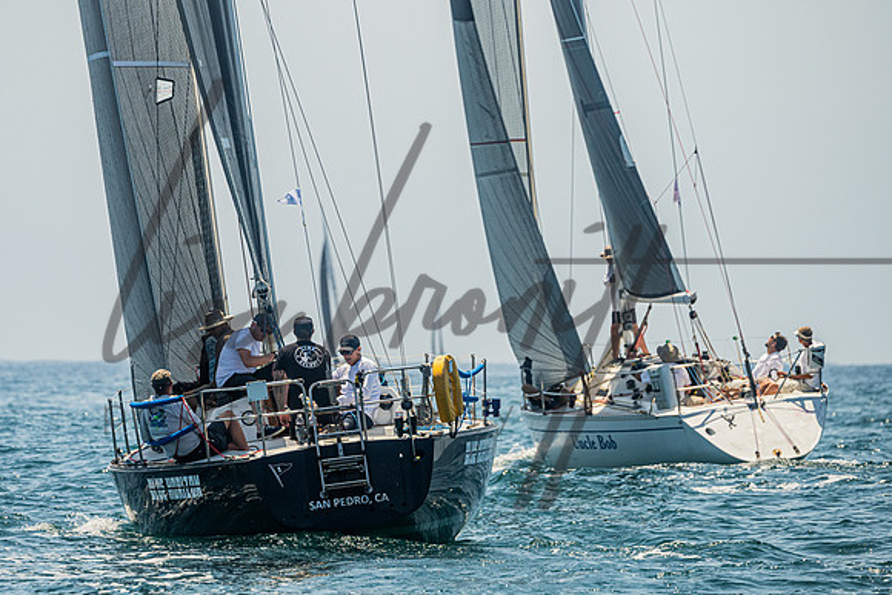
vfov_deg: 3.3
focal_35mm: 418
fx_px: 10354
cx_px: 364
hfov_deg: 4.9
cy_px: 249
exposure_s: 1/3200
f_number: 6.3
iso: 400
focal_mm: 310
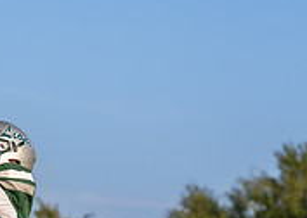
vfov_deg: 5.0
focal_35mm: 288
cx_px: -47
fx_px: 2508
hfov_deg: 7.0
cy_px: 283
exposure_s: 1/1600
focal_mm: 70
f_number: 2.8
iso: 100
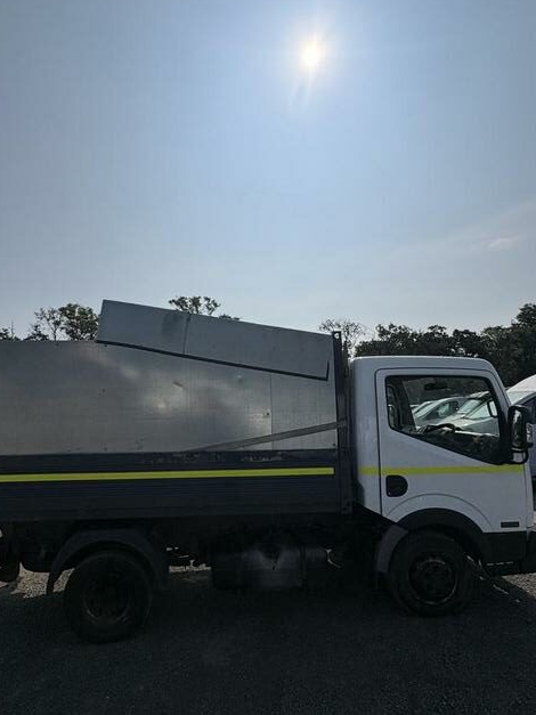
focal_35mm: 20
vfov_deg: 81.7
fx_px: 413
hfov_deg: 65.6
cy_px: 369
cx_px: 226
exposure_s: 1/6135
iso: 40
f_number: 2.2
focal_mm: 2.22
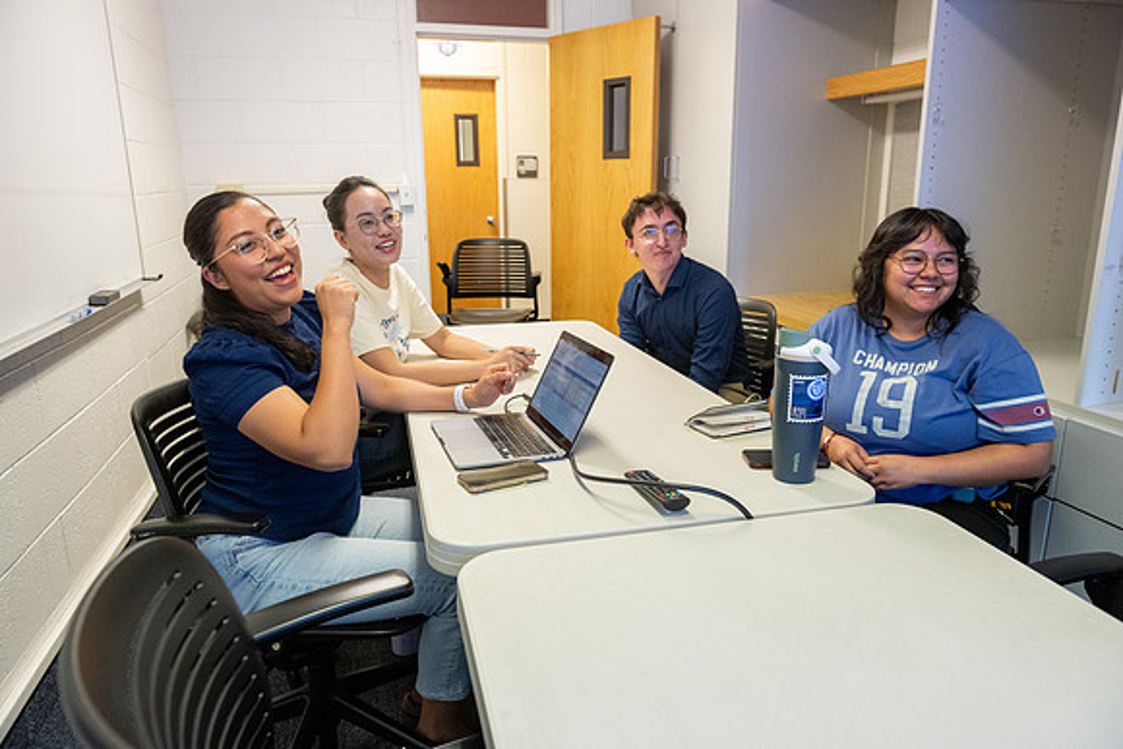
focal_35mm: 24
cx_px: 562
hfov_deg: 73.7
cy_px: 374
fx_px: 749
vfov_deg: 53.2
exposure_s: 1/160
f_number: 3.5
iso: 2500
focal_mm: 24
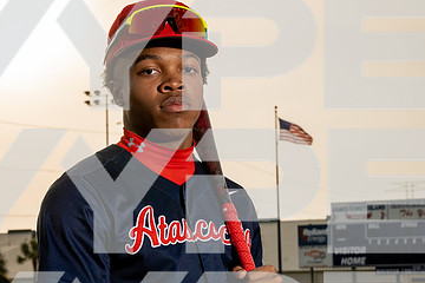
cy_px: 192
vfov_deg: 12.7
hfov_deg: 18.9
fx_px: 1275
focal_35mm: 108
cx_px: 163
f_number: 11
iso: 250
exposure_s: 1/250
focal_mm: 67
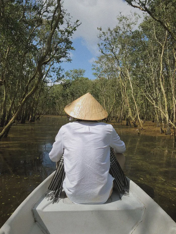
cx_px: 88
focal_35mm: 28
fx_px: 190
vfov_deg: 63.4
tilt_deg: -0.4
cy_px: 117
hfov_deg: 49.8
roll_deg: -2.6
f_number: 1.8
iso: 20
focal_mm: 4
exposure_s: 1/2404
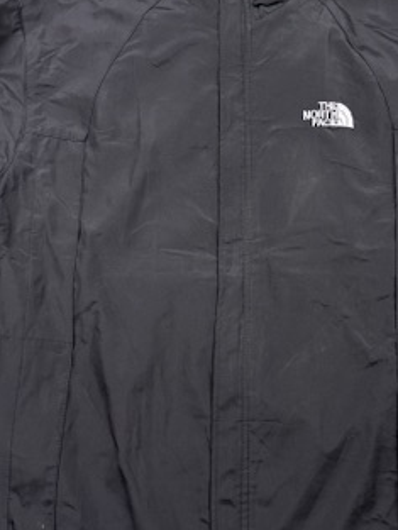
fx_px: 751
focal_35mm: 49
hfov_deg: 29.6
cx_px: 242
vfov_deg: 38.9
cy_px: 274
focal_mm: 6.76
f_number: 1.78
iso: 125
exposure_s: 1/100
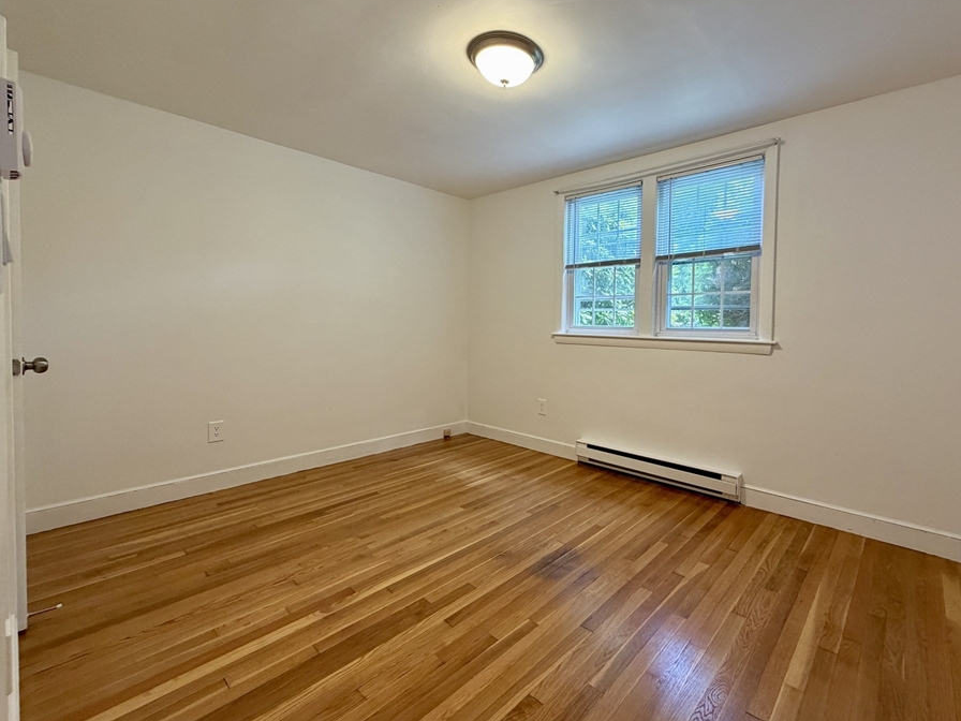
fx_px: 444
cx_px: 541
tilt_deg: -2.1
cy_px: 336
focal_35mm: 16
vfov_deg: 78.0
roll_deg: -0.8
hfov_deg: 94.0
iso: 320
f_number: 2.2
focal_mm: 2.22
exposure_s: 1/120
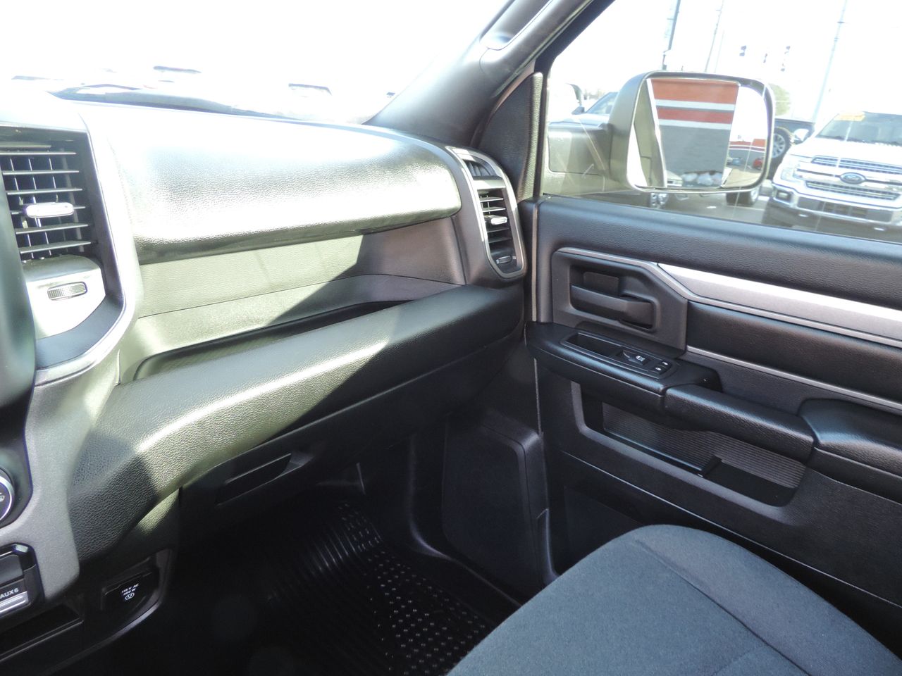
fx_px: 625
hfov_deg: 71.6
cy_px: 338
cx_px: 451
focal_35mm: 24
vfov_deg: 56.8
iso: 400
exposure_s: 1/20
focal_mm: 4.3
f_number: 3
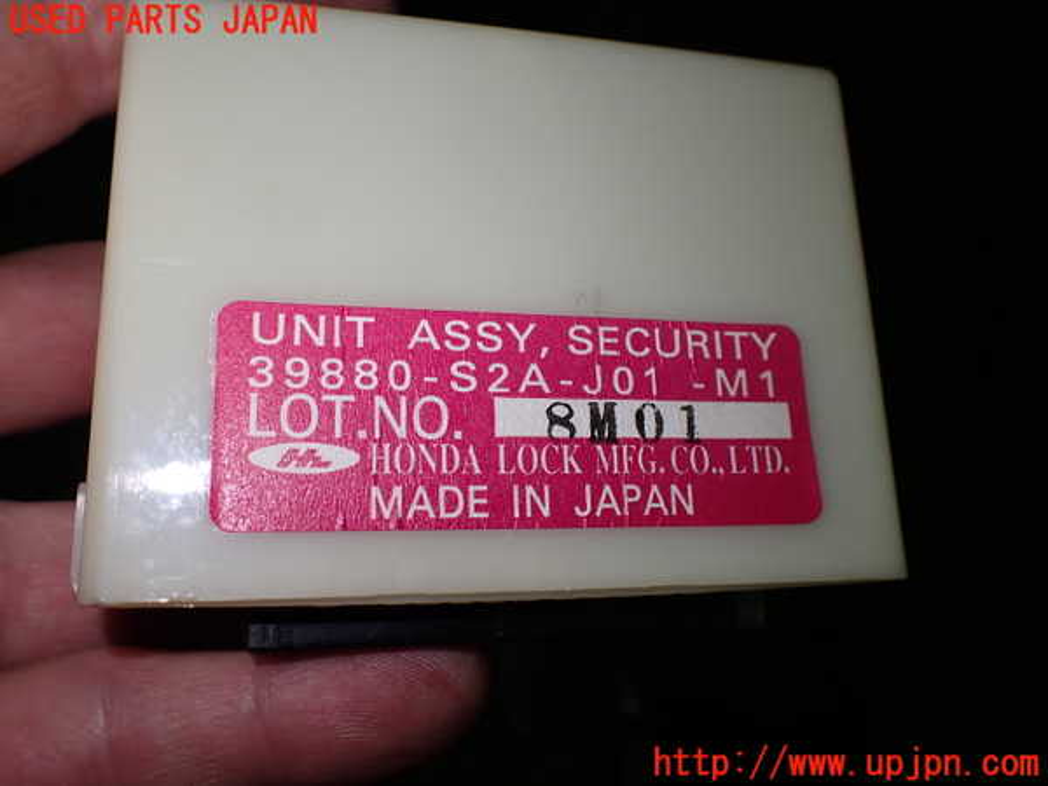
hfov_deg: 60.0
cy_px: 393
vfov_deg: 46.8
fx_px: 908
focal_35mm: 30
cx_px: 524
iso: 125
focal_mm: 5.4
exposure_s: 1/125
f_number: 2.3
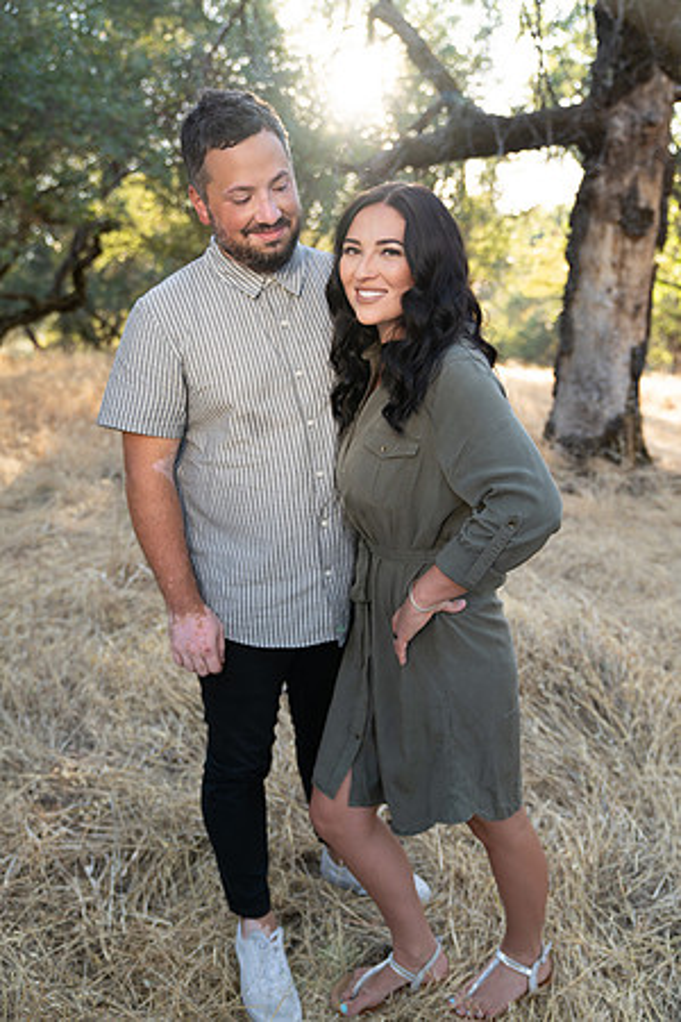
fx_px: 908
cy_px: 511
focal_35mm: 32
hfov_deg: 41.1
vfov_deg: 58.7
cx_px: 340
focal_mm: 32
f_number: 2.8
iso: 200
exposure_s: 1/125
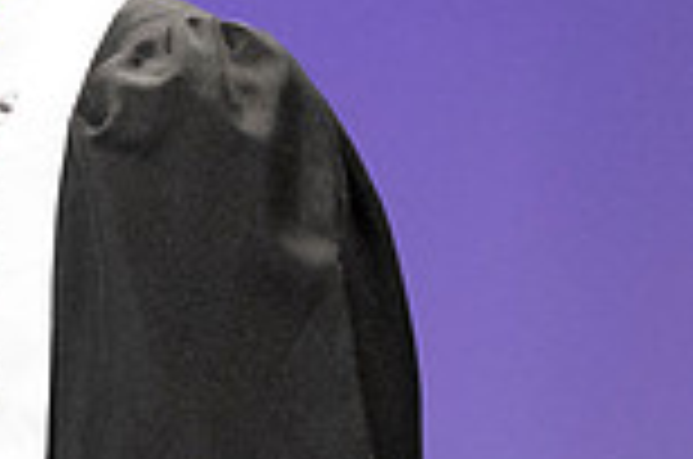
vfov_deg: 2.6
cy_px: 483
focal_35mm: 518
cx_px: -905
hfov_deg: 3.9
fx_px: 9951
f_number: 4
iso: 1000
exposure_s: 1/100
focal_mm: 77
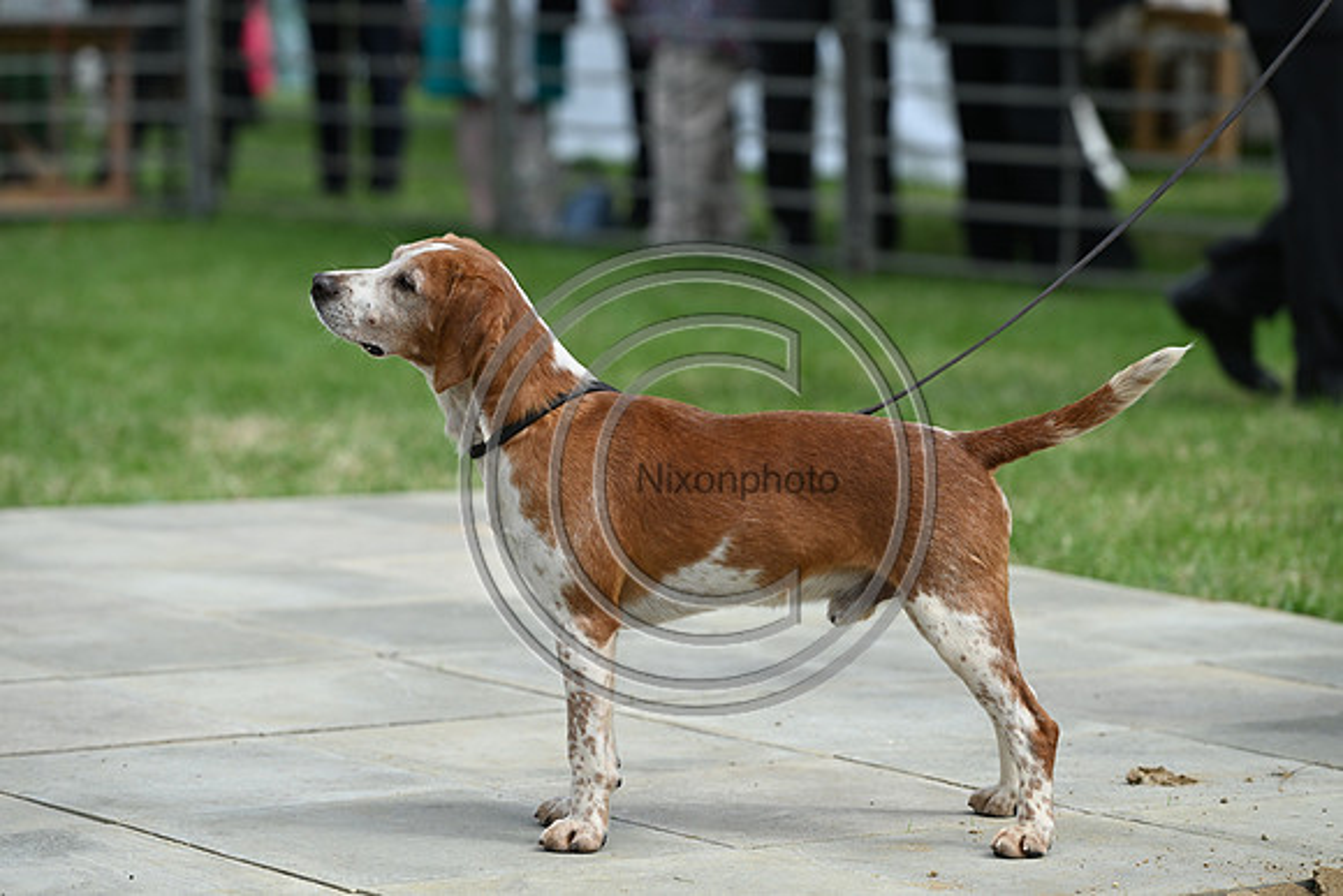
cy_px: 448
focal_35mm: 160
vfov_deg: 8.6
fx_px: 5970
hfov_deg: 12.8
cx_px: 672
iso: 280
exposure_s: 1/1250
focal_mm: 160
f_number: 4.5
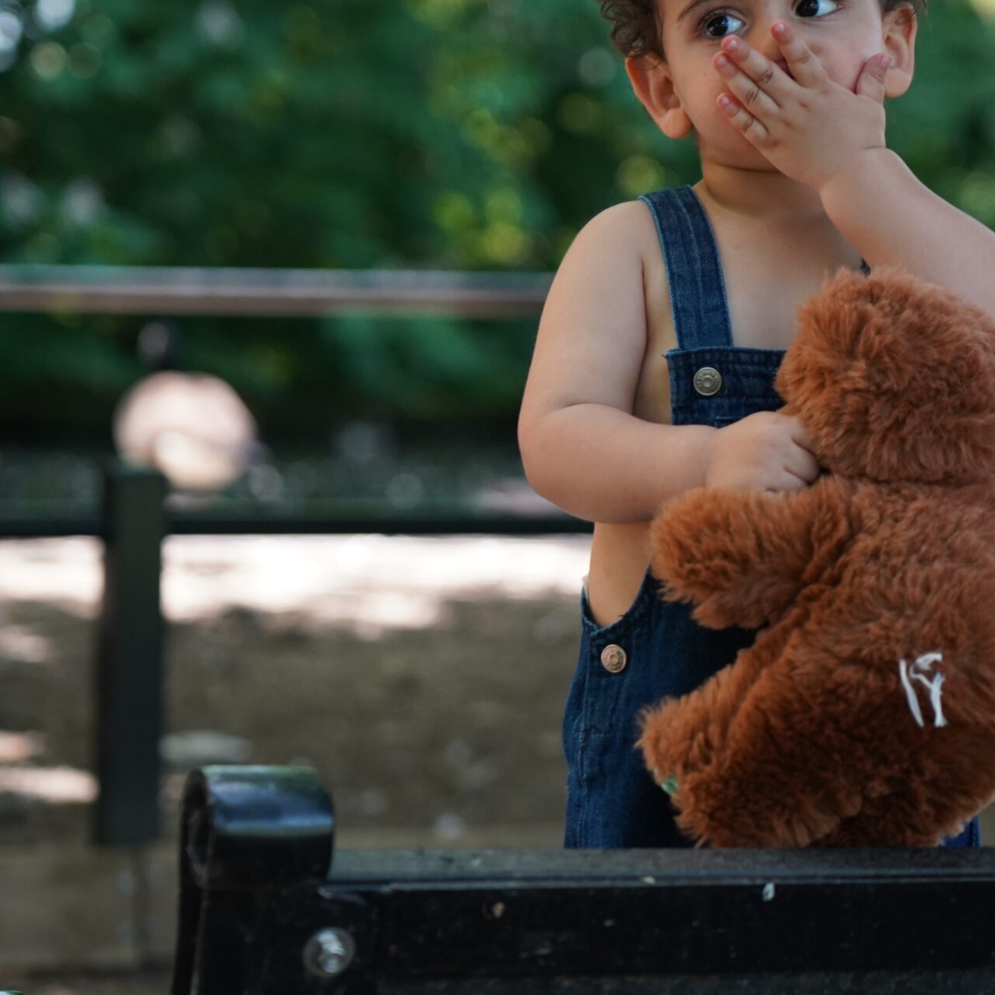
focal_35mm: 160
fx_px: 5203
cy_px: 514
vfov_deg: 10.9
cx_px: 614
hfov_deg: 10.9
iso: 2000
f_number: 4
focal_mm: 94
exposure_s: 1/40
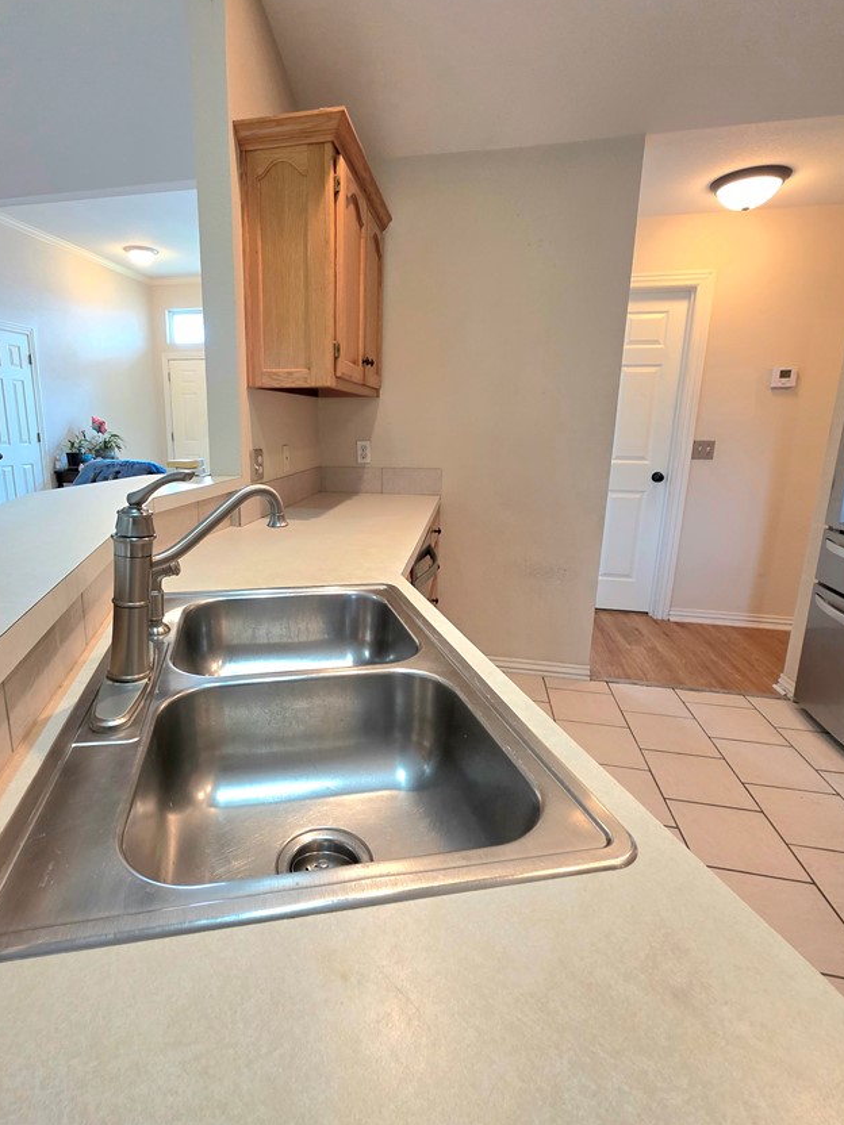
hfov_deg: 77.3
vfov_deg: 94.5
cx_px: 339
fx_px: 520
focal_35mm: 16
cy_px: 544
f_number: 1.9
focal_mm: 2.2
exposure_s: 1/60.2
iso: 200
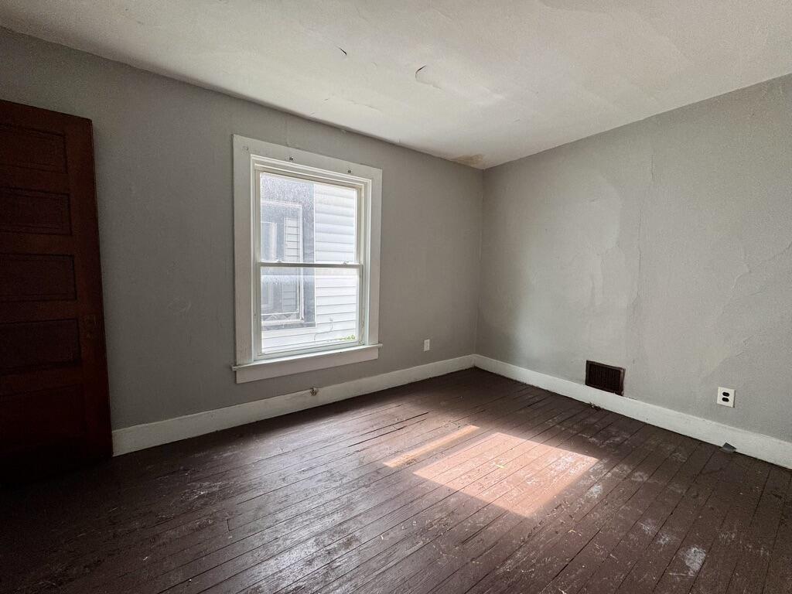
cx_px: 396
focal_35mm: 14
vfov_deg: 85.7
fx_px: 320
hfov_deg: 102.1
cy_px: 297
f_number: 2.2
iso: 100
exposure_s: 1/99
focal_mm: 2.22
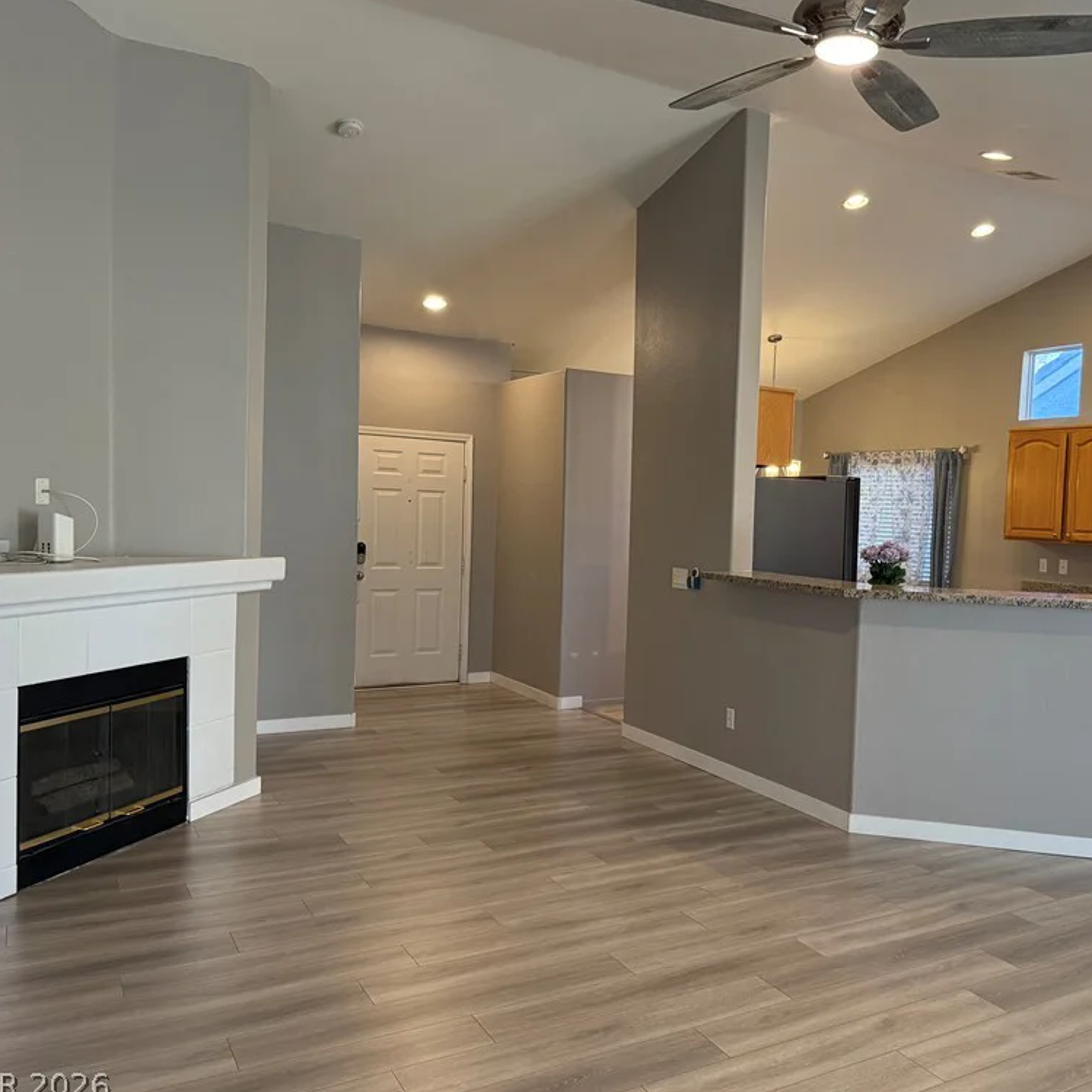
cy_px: 550
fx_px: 1035
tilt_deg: -2.3
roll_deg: -1.9
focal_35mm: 29
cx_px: 697
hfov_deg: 54.8
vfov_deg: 55.6
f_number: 1.78
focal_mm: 6.76
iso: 320
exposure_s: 1/120
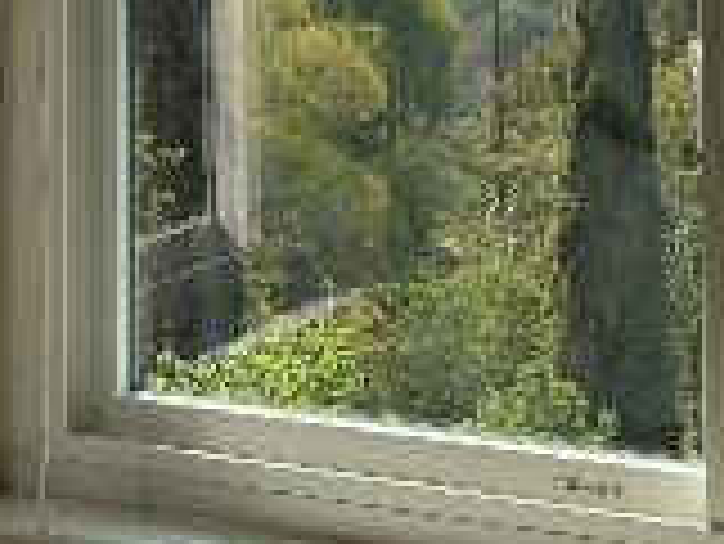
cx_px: -22
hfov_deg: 13.9
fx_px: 2909
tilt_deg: +0.7
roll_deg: +0.6
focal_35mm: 139
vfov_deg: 10.3
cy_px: -310
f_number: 1.8
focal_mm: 4
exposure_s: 1/783
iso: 20
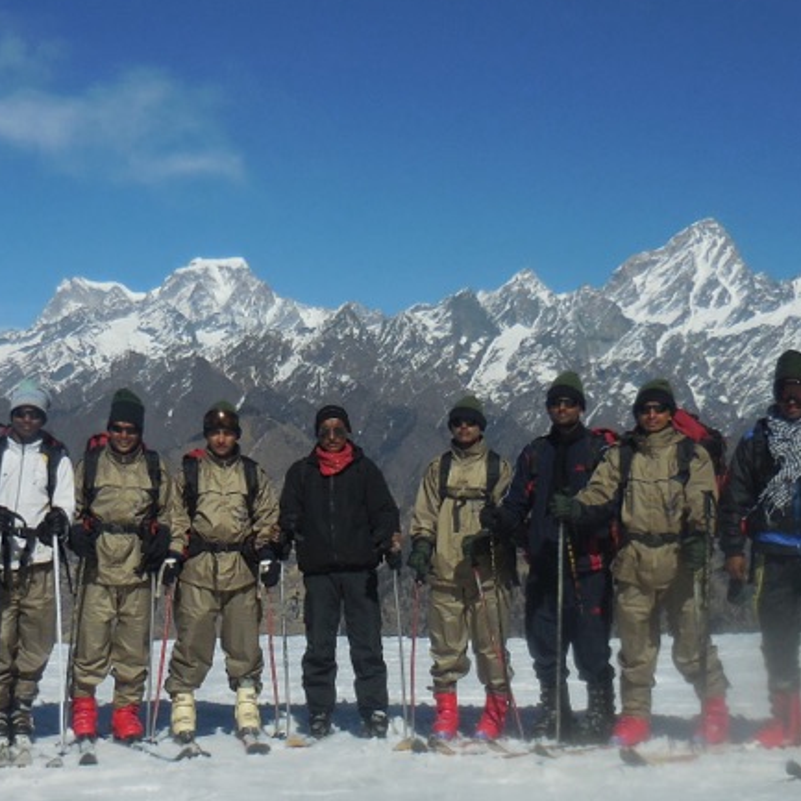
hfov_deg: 33.2
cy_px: 518
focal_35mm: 51
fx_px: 1335
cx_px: 287
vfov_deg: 33.2
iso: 125
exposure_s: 1/1250
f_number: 6.6
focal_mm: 4.5
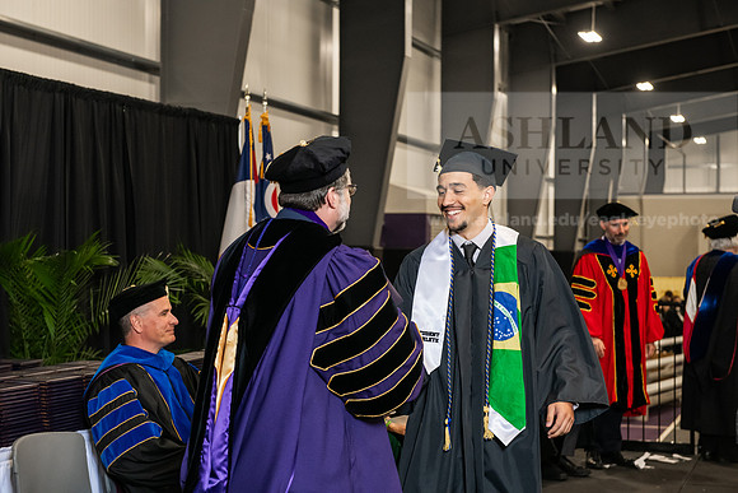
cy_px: 246
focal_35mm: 62
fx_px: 1271
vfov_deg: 21.9
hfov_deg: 32.4
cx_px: 369
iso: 2500
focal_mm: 62
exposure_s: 1/200
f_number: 5
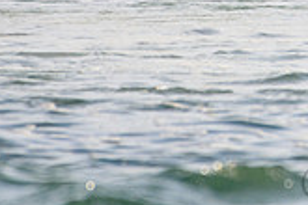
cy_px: -126
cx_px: 446
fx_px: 22516
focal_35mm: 2632
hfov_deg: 0.8
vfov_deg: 0.5
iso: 560
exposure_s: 1/2000
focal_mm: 500
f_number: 5.6
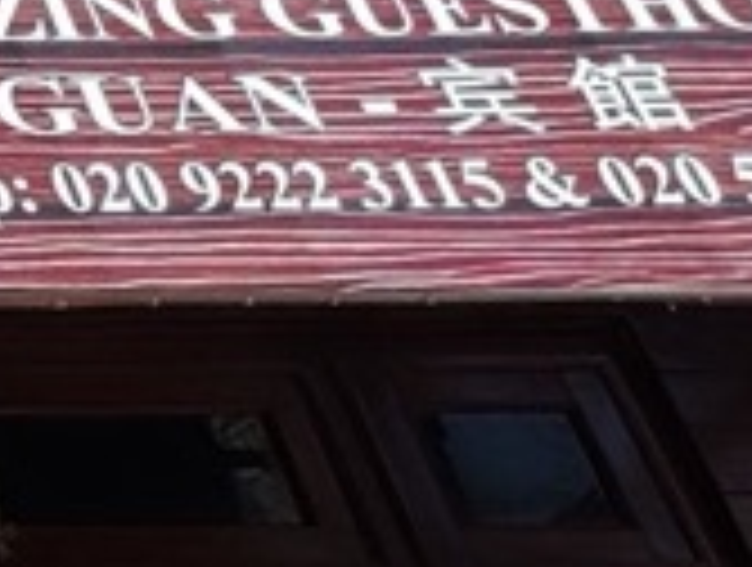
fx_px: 2329
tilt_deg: +33.3
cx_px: -1481
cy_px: 63
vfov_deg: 13.8
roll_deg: -1.7
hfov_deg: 11.3
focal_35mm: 107
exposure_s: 1/1880
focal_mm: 2.22
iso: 50
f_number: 2.2
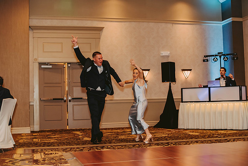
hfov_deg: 38.7
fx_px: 353
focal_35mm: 51
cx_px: 124
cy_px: 83
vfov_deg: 26.4
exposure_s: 1/125
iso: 800
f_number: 2.5
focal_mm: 50
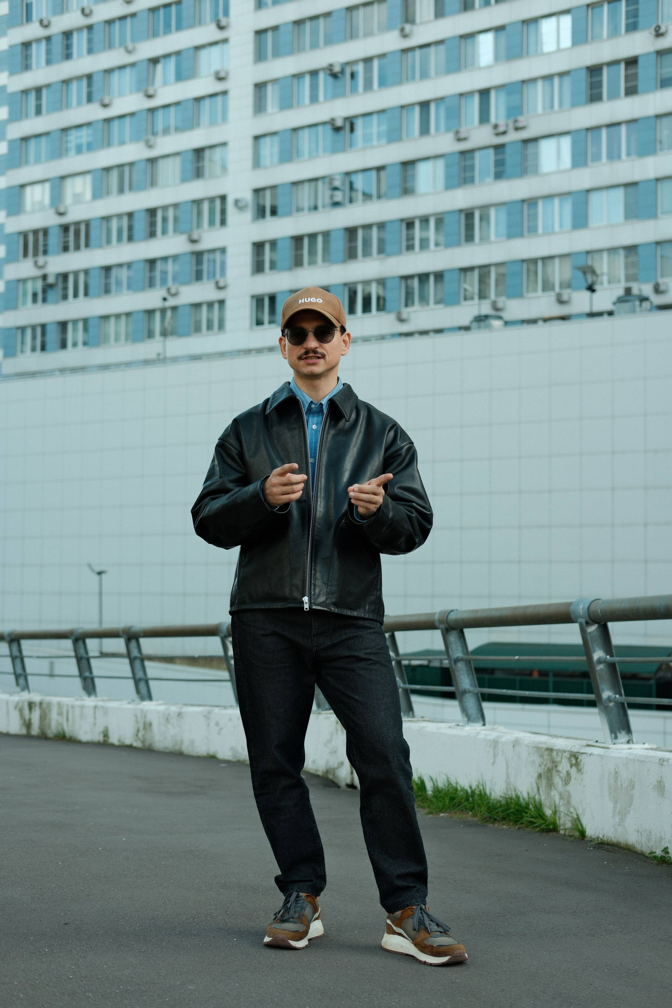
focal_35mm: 53
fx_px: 1484
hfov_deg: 25.5
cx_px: 336
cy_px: 504
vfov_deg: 37.5
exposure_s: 1/400
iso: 125
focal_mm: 35
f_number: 2.8
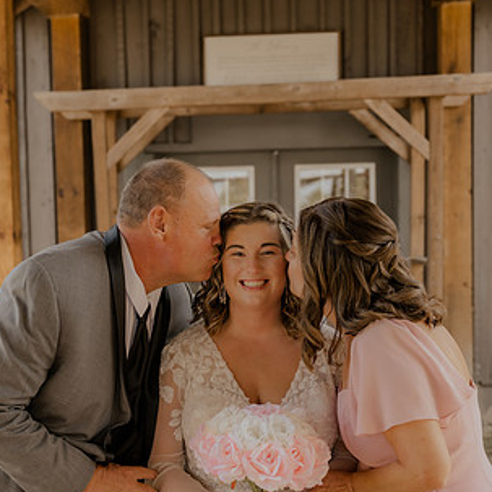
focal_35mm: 65
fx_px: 1045
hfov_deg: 26.3
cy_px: 293
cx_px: 164
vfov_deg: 26.4
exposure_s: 1/400
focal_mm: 40
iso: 250
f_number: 3.2
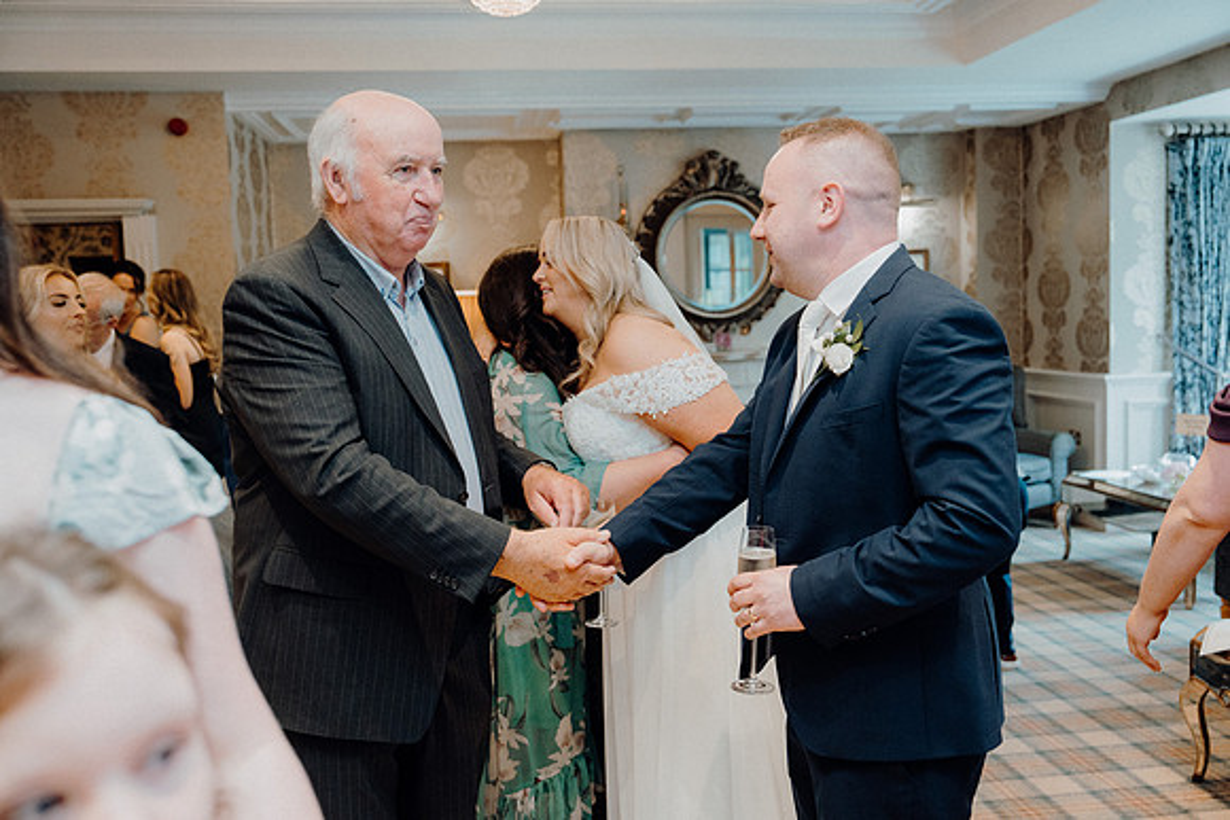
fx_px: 1196
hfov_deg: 54.4
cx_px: 615
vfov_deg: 37.9
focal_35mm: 35
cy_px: 410
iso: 2500
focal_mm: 35
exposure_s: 1/160
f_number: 3.5
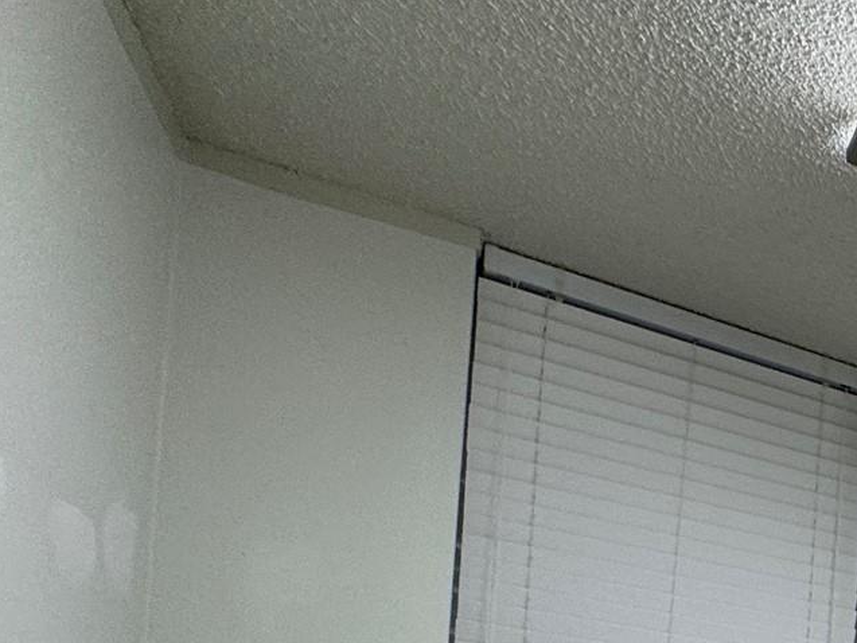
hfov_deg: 29.0
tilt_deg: +0.0
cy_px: 880
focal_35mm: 45
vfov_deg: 26.3
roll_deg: -4.0
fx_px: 1114
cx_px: 1244
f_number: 2.2
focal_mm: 2.22
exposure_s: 1/120
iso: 125
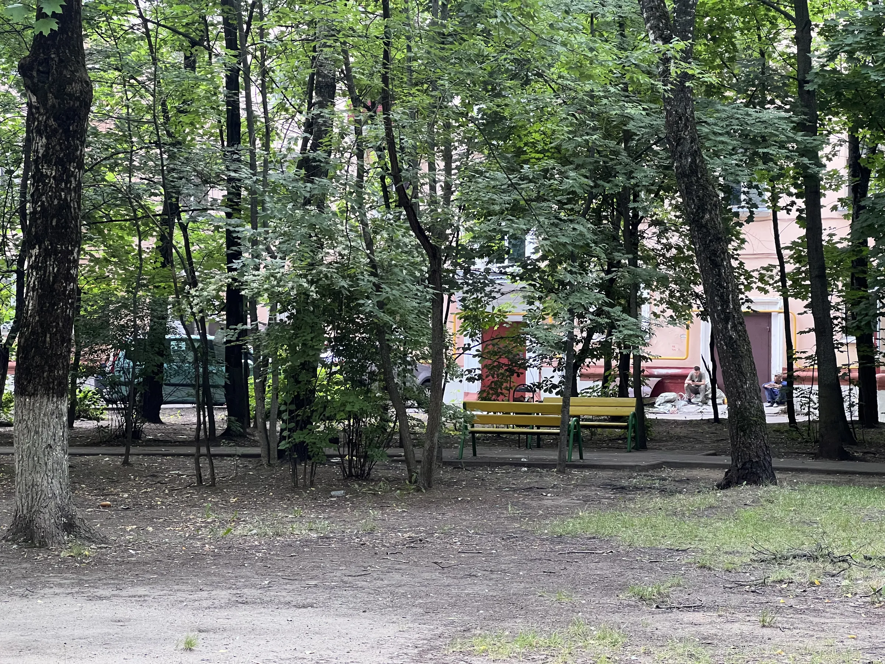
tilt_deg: +1.6
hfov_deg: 25.3
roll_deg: -0.2
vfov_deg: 19.1
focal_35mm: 77
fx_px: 1969
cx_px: 442
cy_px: 332
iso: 250
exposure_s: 1/86
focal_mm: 9
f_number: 2.8
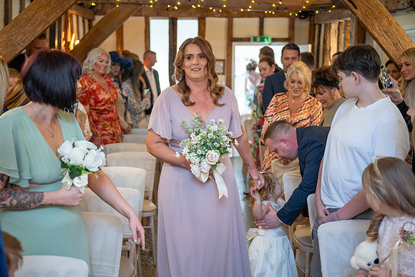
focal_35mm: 52
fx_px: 602
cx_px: 208
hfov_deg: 38.0
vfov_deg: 25.9
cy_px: 138
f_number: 2.8
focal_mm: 48
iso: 1250
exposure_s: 1/80
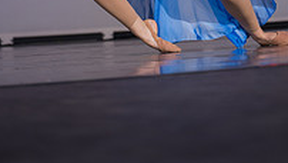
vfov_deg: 7.2
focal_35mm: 163
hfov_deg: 13.2
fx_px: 1246
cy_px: -134
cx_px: 194
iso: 400
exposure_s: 1/500
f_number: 2.8
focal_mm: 70
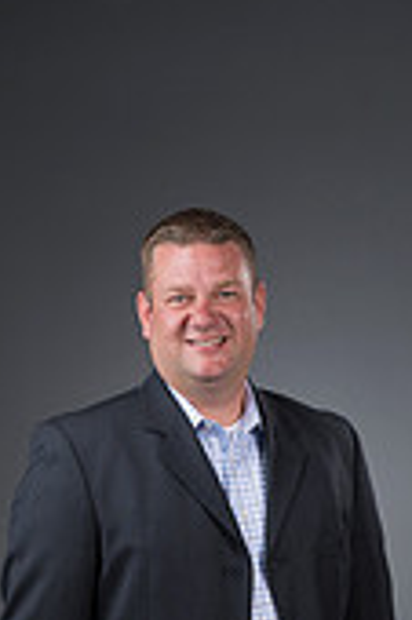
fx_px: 3732
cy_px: 766
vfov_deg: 9.4
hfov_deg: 6.3
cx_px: 211
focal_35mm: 217
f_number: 5.6
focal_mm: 82
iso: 160
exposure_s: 1/250
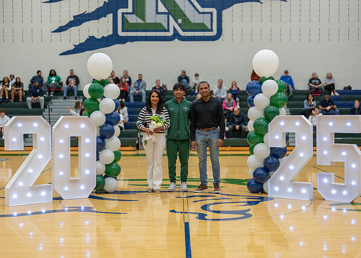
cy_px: 129
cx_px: 172
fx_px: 539
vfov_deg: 26.9
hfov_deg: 37.0
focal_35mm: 53
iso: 320
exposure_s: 1/400
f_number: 1.2
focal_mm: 50
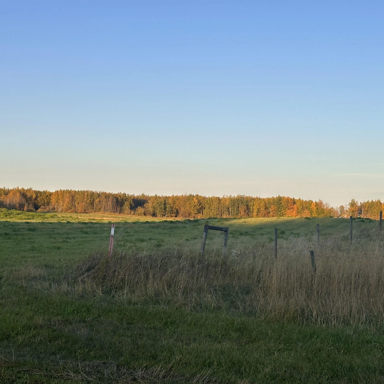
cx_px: 170
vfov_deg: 30.0
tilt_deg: +4.6
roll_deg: -0.1
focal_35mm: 57
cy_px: 193
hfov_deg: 30.0
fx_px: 715
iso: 64
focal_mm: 6.86
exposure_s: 1/1590
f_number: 1.78
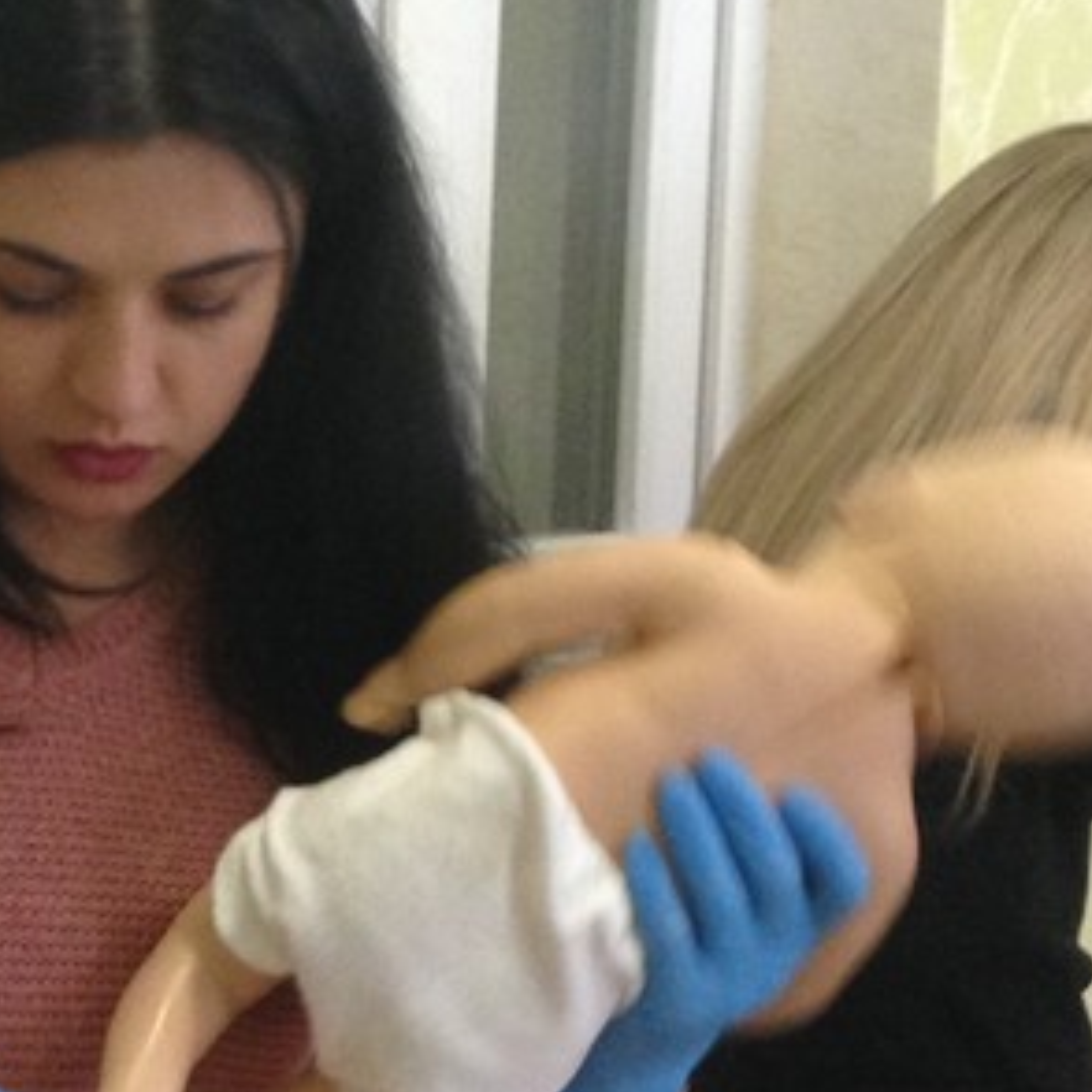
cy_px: 932
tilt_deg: -9.5
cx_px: -67
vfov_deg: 14.5
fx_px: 4247
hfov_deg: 14.4
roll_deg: -2.3
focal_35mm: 119
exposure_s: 1/20
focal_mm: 4.12
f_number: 2.4
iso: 200
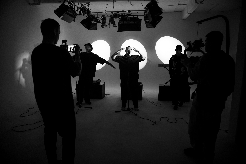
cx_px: 123
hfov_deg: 73.7
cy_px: 82
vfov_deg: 53.1
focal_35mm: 24
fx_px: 164
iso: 1000
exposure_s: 1/500
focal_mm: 24
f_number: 2.8
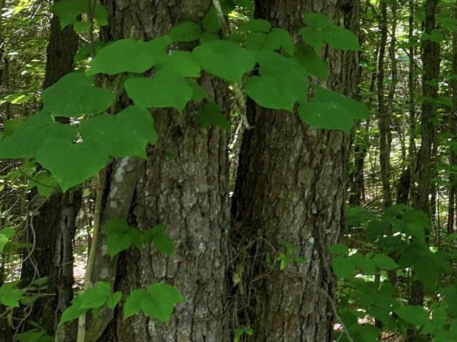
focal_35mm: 128
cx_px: 770
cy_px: -65
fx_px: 1688
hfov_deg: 14.0
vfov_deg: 11.3
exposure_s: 1/120
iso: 130
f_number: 2.8
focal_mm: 12.29
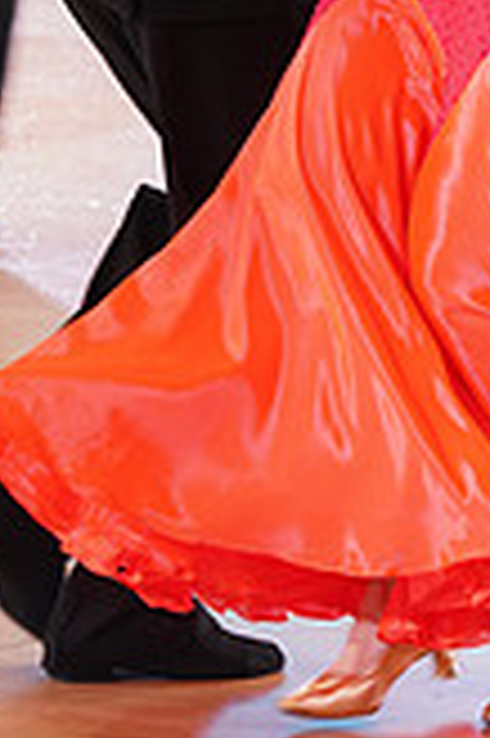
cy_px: -315
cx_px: 227
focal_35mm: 340
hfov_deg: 4.0
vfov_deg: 6.0
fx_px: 6956
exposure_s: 1/160
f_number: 4.5
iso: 2000
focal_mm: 96
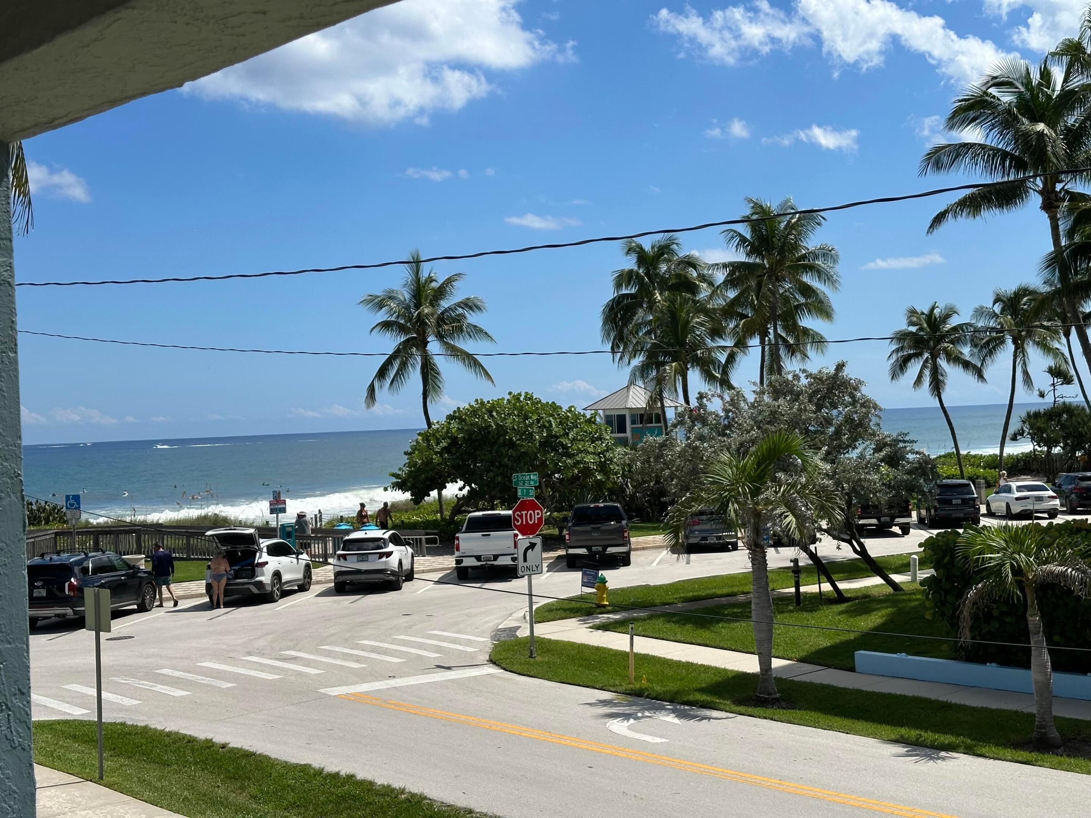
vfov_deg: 30.3
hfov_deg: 39.7
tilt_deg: -0.7
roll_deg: +1.7
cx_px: 546
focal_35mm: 48
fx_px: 1513
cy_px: 409
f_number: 1.78
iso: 64
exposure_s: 1/6211
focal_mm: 6.86
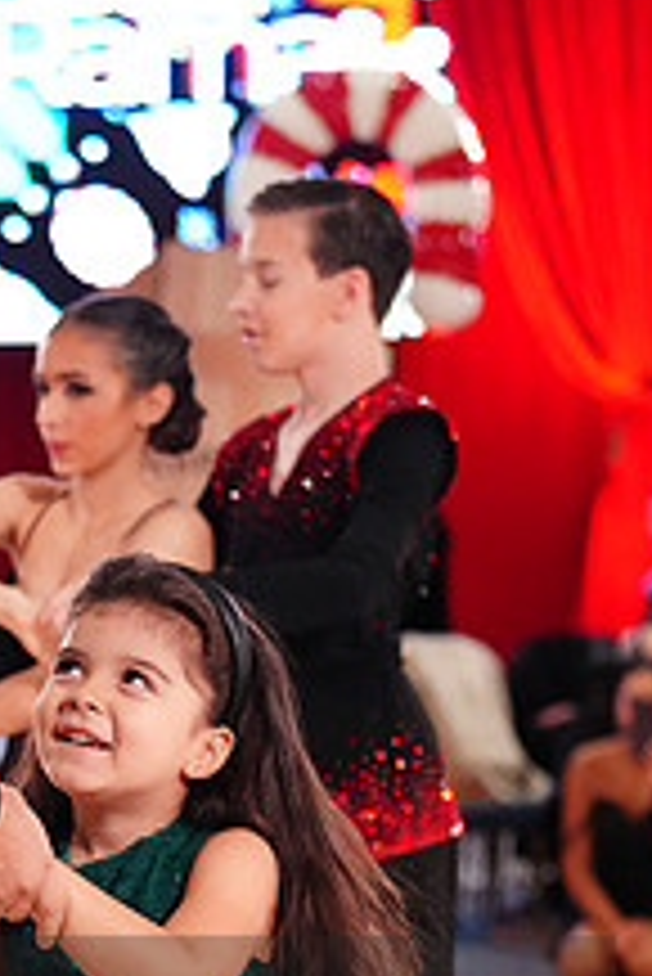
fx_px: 5072
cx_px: -2
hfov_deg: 7.3
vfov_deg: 10.8
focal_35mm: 187
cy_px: 1088
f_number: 2.8
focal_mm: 70
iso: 5000
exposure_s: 1/500
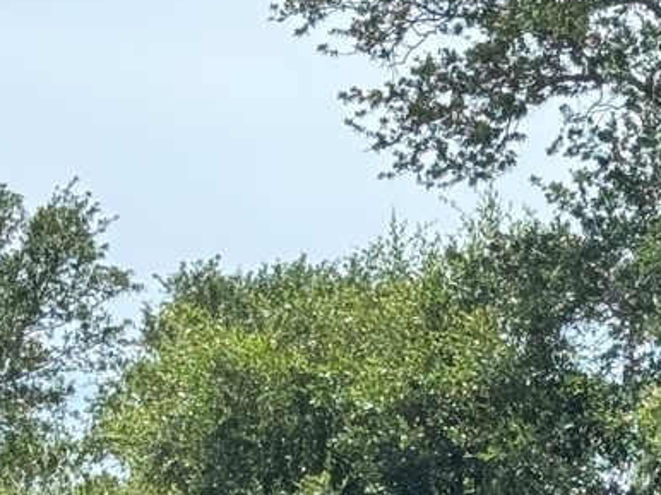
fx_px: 3798
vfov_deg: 7.2
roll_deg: +0.8
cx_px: 668
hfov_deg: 9.9
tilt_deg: +3.6
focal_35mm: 199
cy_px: 947
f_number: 1.78
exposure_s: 1/2959
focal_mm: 6.76
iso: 64
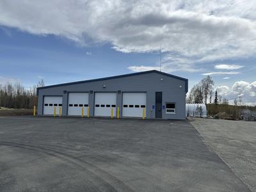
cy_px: 96
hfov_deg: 71.6
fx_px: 177
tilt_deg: +1.7
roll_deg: -1.7
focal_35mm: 24
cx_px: 128
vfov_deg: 56.8
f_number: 1.78
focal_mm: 6.86
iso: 80
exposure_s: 1/9709
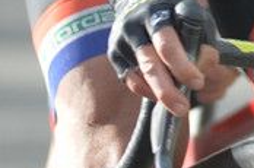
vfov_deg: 0.7
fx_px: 14586
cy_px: -174
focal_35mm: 2073
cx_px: 339
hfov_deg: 1.0
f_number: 4
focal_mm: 300
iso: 640
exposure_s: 1/2000
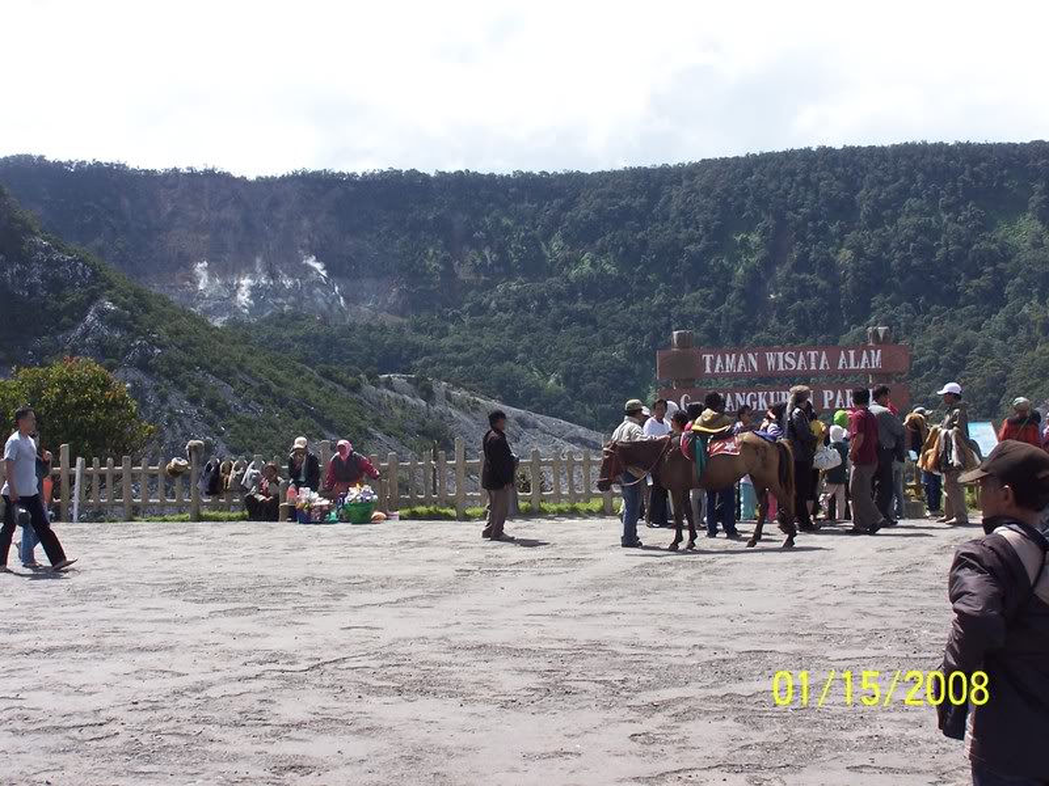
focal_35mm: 59
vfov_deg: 24.8
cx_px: 524
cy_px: 393
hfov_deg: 32.7
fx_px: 1788
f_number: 4.5
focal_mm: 9.8
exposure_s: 1/500
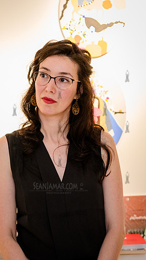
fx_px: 743
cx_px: 59
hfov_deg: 11.2
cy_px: 127
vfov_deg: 19.8
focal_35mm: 108
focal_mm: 66
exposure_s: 1/160
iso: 1600
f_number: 4
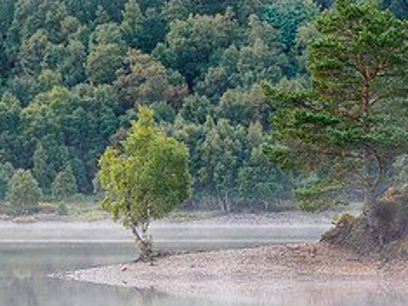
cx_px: 66
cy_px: 182
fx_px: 4771
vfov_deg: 3.7
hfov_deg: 4.9
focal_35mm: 405
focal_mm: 82
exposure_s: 1/6
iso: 200
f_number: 7.1
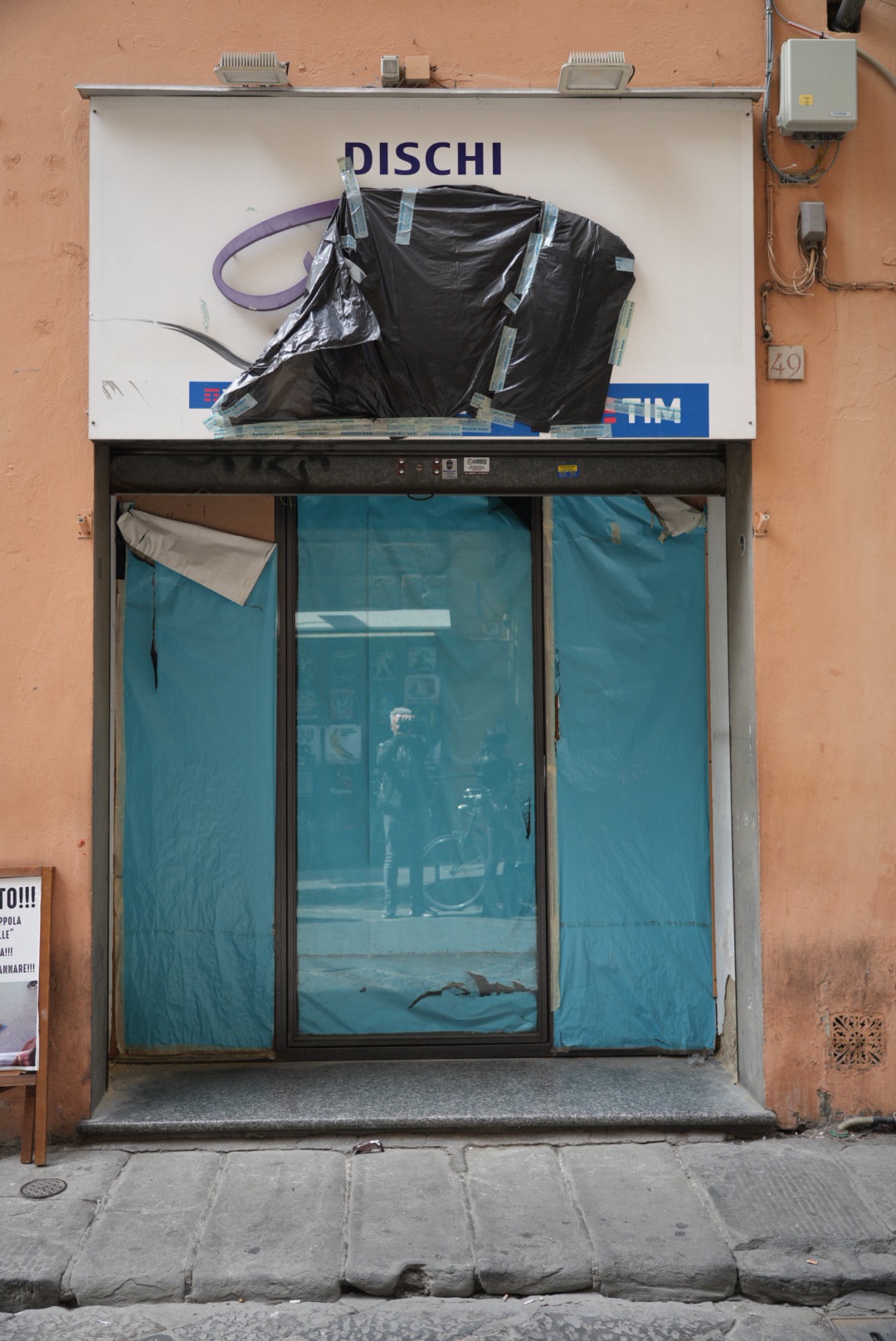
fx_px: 1193
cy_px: 670
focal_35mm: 32
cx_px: 448
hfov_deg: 41.2
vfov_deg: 58.7
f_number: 4
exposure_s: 1/160
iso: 250
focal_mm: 32
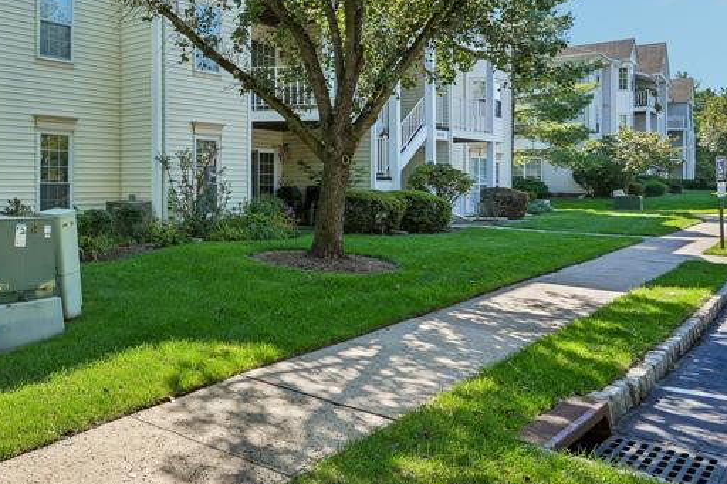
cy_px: 149
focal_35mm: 33
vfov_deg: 39.3
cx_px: 74
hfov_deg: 50.8
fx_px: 666
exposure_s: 1/50
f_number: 9
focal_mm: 16.5
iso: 100
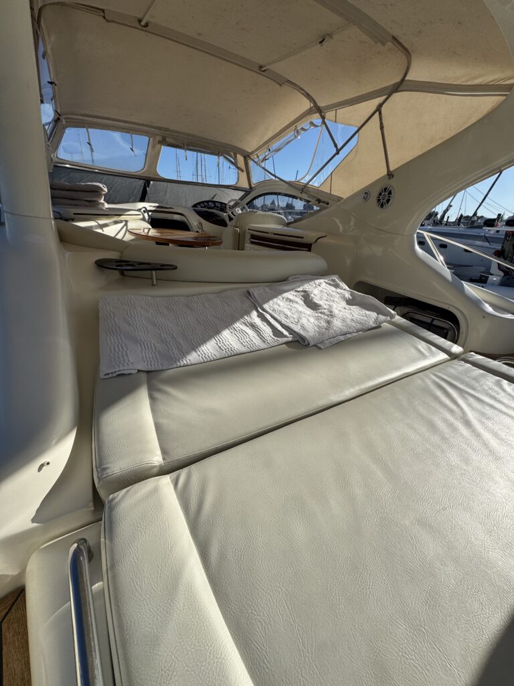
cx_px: 257
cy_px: 343
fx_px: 277
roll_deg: -3.4
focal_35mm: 14
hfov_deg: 85.7
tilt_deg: -24.9
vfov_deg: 102.1
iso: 50
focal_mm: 2.22
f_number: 2.2
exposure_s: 1/3390
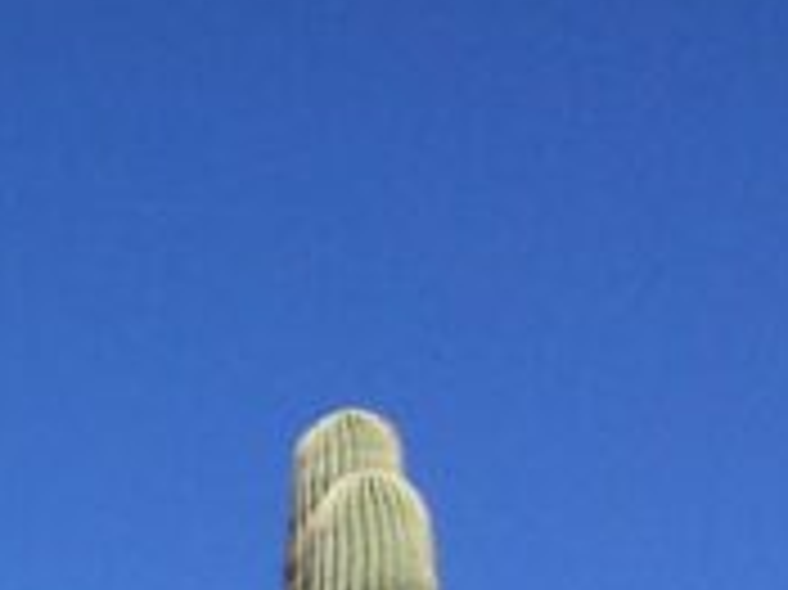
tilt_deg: +5.5
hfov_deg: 10.3
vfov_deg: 7.7
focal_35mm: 170
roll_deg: -0.6
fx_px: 3867
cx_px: -986
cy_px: 1693
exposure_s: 1/2160
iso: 32
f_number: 2.2
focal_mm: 4.15
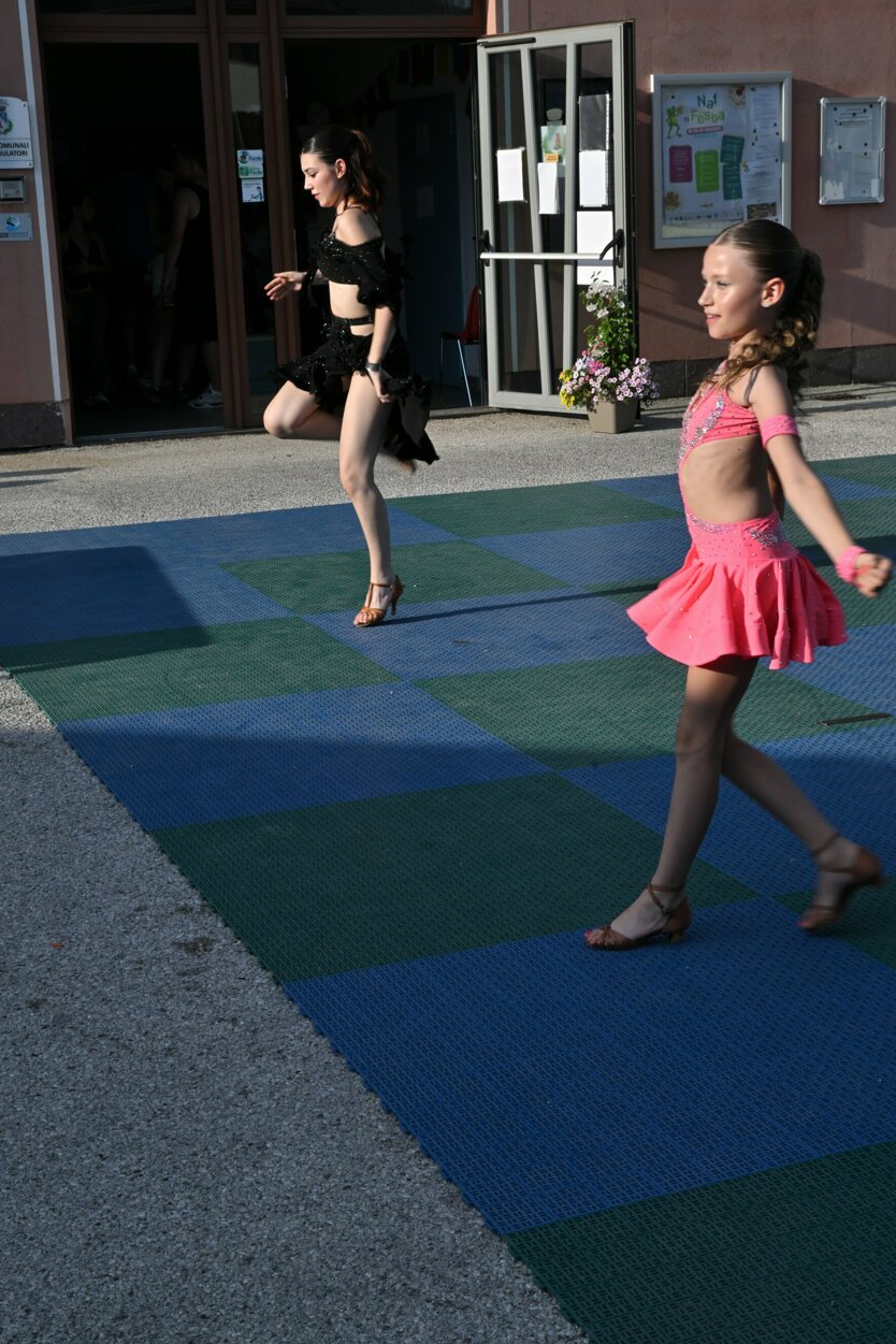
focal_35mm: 57
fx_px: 2128
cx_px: 466
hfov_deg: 23.8
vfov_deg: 35.1
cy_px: 674
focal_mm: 52
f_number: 16
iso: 200
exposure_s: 1/125
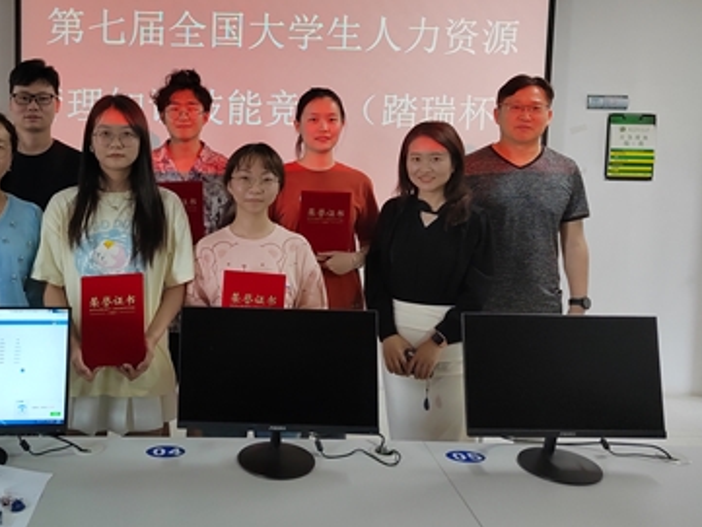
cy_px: 179
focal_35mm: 34
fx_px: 690
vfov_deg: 41.3
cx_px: 227
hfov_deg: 52.8
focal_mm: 5.52
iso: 1103
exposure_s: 1/100
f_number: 1.9
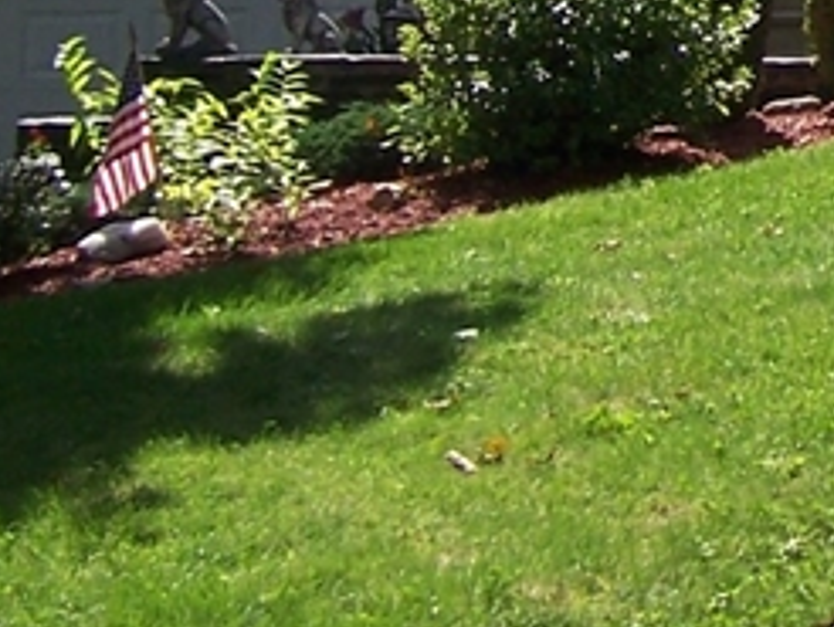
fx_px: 3810
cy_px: -315
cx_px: 1261
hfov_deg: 11.9
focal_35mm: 158
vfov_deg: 9.2
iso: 80
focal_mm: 6.3
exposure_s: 1/1000
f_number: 2.8
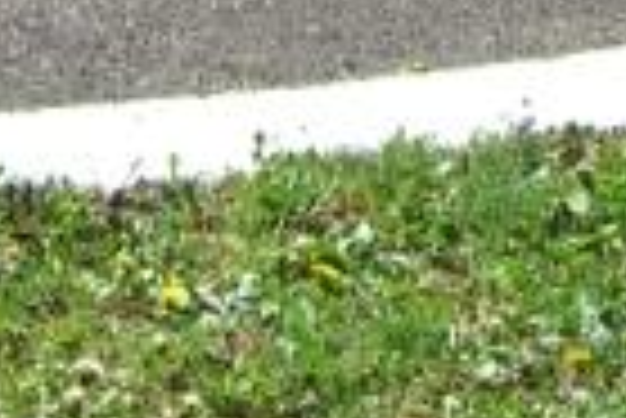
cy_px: -1250
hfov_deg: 7.1
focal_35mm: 291
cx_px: 306
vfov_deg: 4.4
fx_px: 5065
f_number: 4
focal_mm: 7.9
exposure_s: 1/400
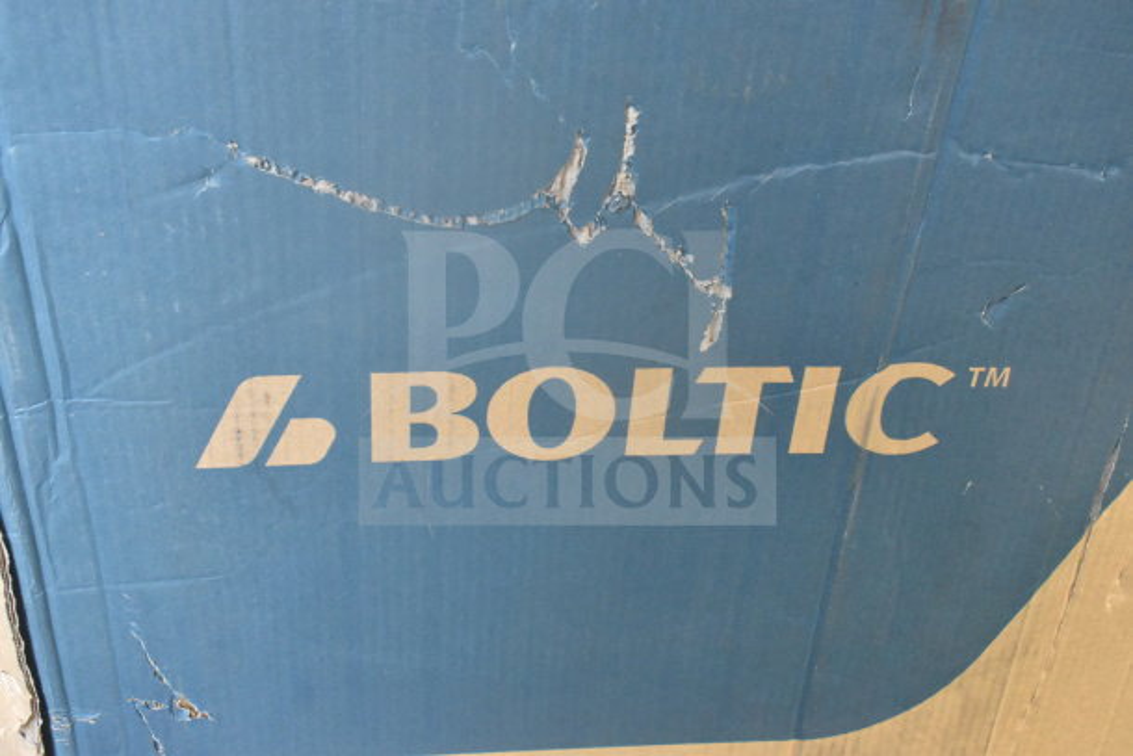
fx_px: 1228
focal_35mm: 39
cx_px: 566
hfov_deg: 49.5
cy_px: 378
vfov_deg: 34.2
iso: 6400
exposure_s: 1/200
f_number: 7.1
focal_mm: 26
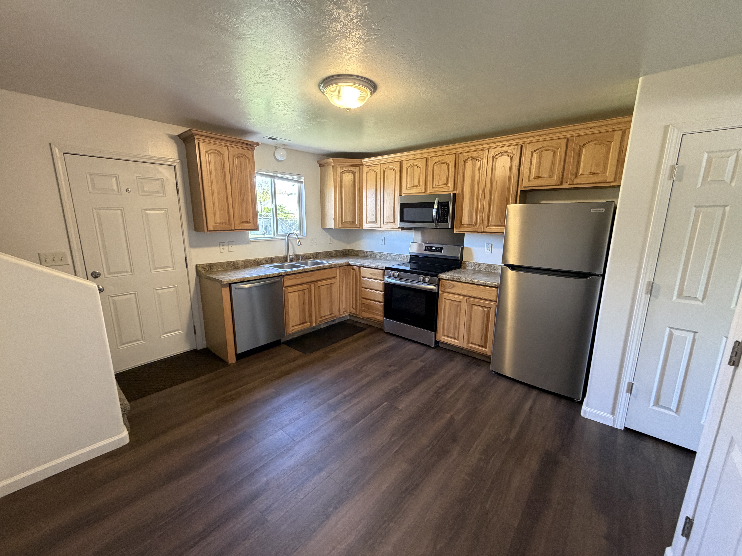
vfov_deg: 85.7
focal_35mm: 14
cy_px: 278
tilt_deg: -10.6
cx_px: 371
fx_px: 300
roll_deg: +0.6
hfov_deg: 102.1
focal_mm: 2.22
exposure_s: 1/60
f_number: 2.2
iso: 400
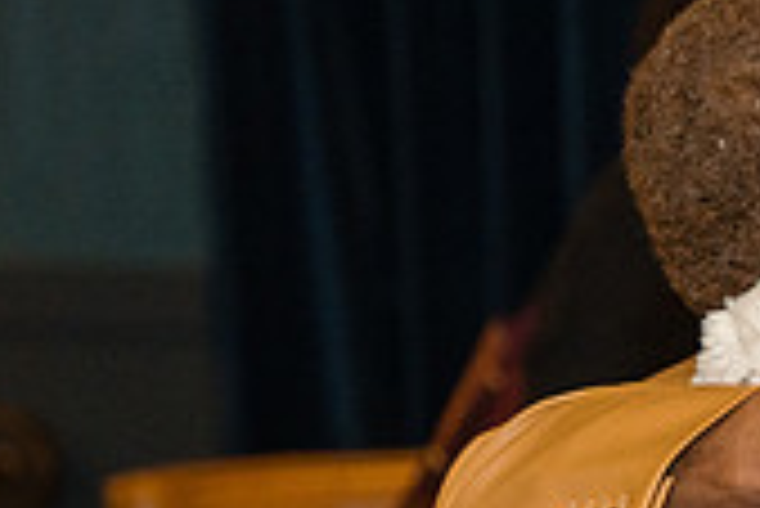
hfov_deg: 8.2
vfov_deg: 5.6
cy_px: 564
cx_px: 1030
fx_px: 5219
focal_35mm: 247
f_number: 2.8
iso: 3200
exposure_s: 1/125
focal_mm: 62
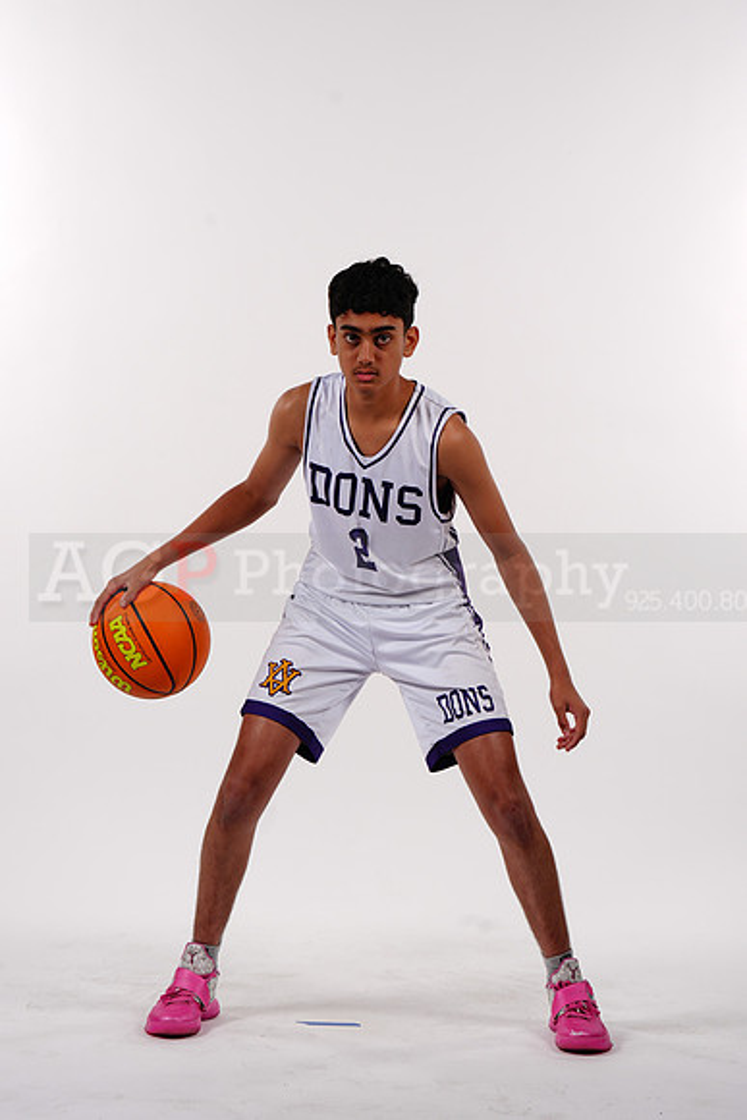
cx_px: 374
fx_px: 3857
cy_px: 560
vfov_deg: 16.5
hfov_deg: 11.1
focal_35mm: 124
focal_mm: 124
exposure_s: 1/500
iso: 200
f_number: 9
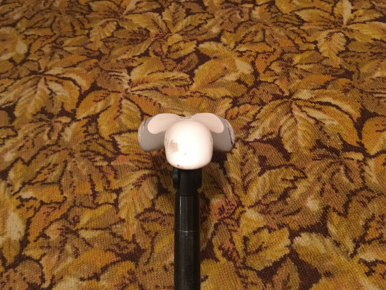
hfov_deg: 61.7
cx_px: 193
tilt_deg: -53.5
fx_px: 323
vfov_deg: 48.2
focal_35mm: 29
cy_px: 145
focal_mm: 4.15
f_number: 2.2
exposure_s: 1/17
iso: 500
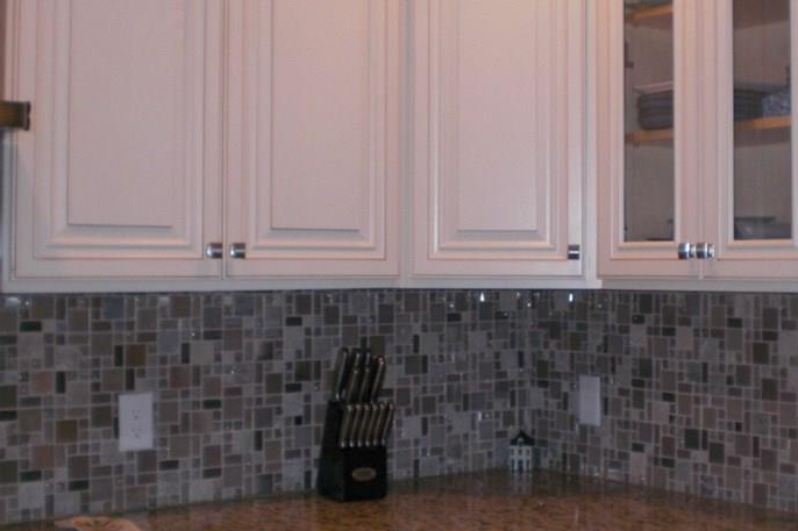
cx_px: 501
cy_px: 243
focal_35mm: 59
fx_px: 1307
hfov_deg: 33.8
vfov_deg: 23.0
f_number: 3.1
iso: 200
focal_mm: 6.3
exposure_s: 1/60
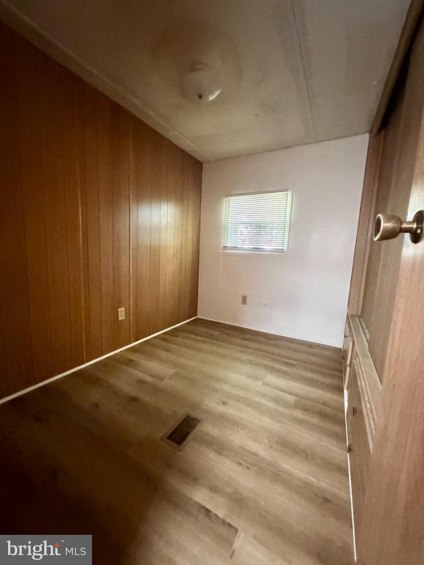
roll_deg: -2.5
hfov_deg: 85.7
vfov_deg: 102.1
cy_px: 282
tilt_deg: -7.0
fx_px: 229
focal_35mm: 14
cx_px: 212
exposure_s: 1/31
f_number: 2.2
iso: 1600
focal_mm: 2.22
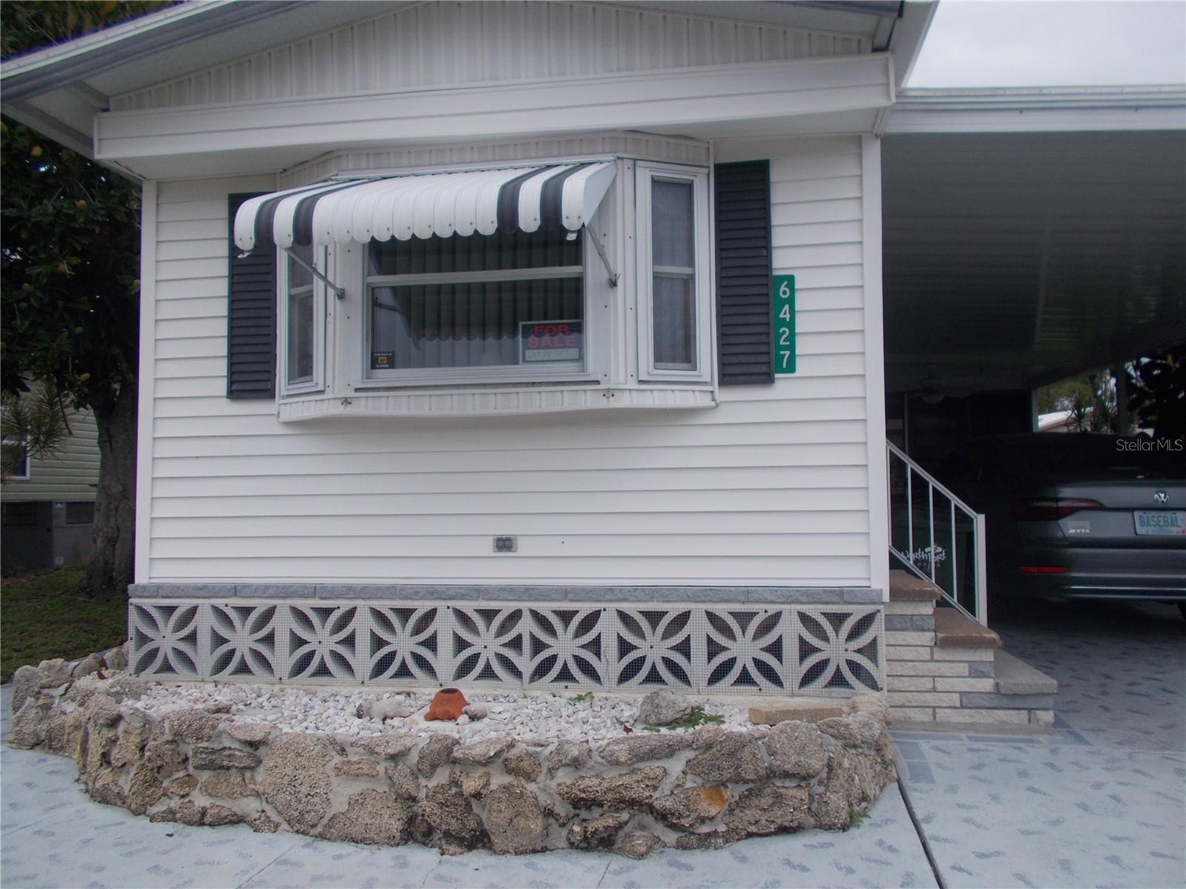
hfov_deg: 67.3
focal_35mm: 26
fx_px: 891
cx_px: 593
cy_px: 444
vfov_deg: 53.1
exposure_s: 1/160
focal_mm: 4.6
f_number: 8
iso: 80
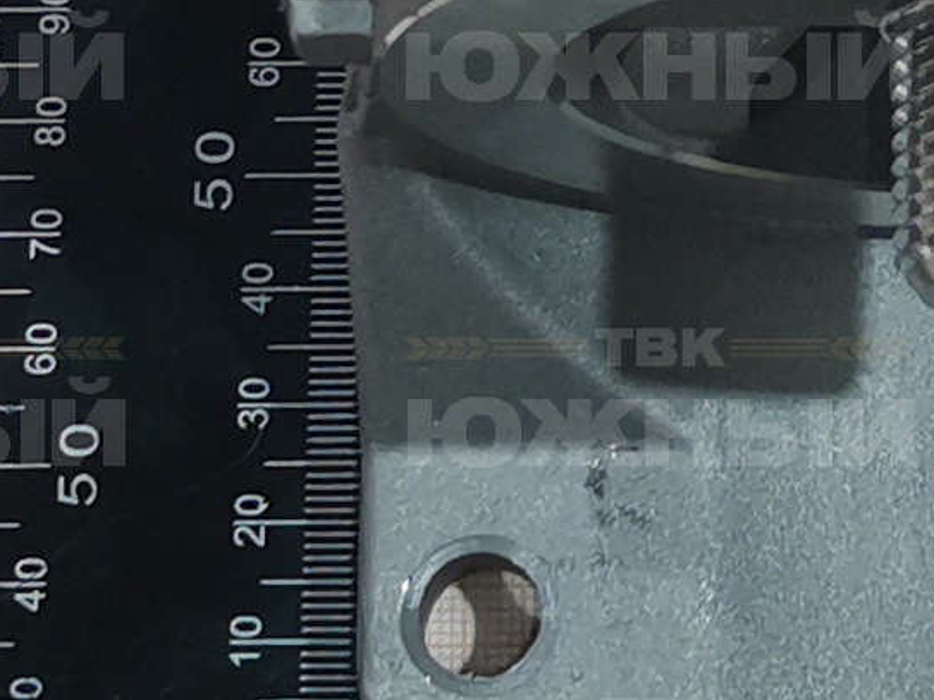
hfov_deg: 20.2
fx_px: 2482
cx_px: 1068
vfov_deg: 15.6
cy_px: -83
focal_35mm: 92
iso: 125
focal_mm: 4.66
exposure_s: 1/100
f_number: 1.4
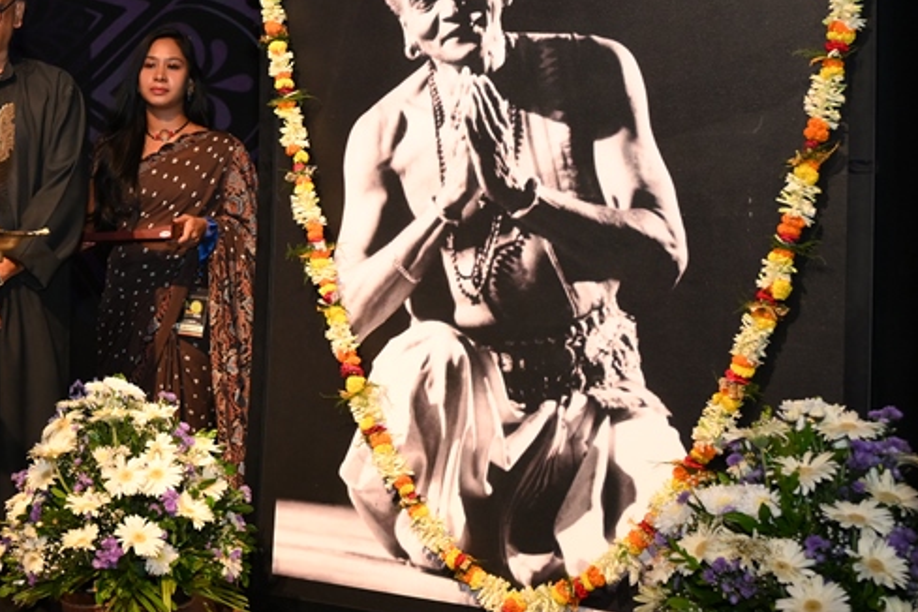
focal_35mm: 68
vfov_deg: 19.9
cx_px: -38
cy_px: 207
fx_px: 1735
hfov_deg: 27.6
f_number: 5.6
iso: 2000
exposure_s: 1/200
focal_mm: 32.5
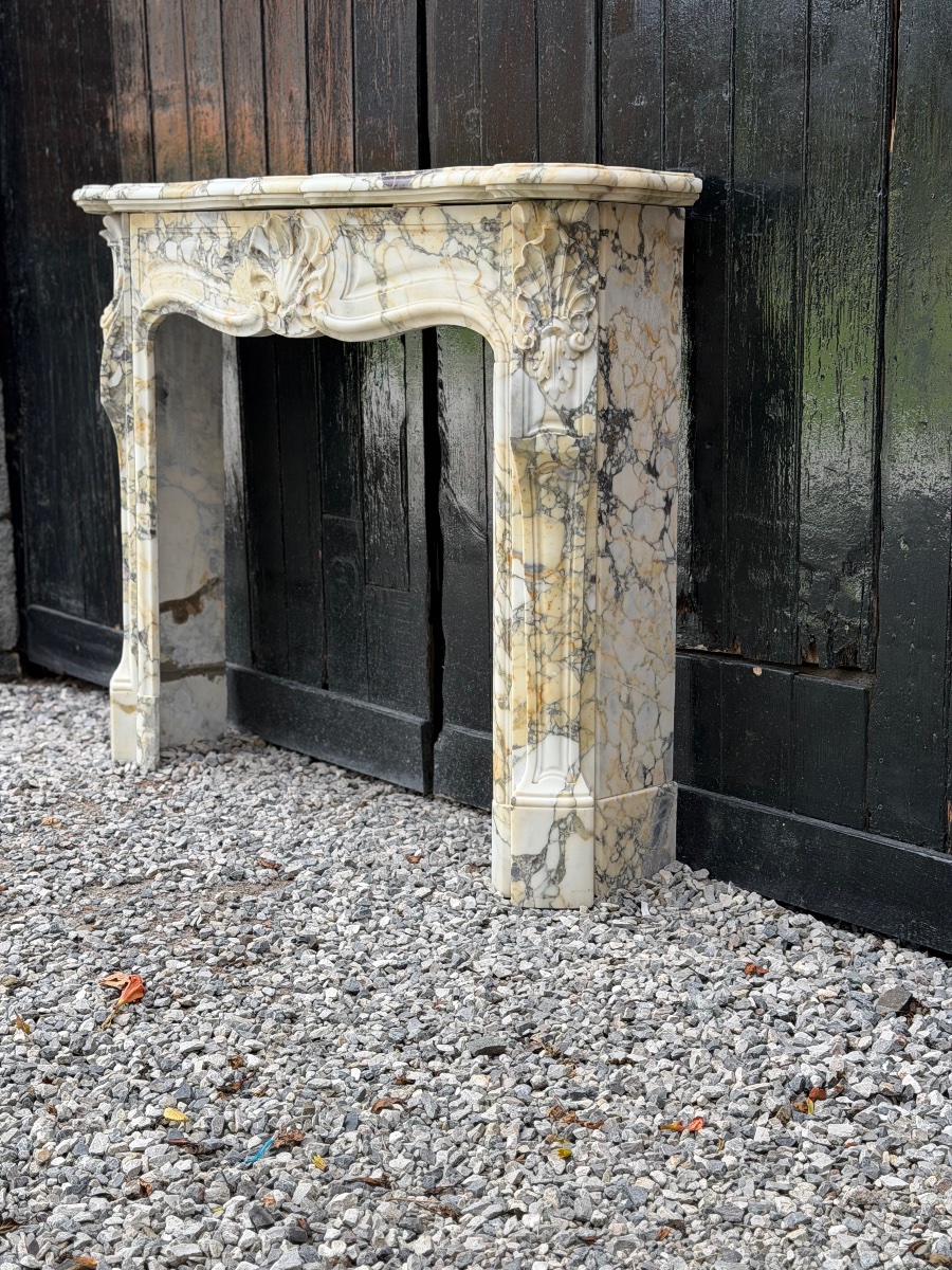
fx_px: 1760
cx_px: 476
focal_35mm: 48
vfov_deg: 39.7
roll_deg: +0.3
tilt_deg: -11.4
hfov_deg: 30.3
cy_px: 635
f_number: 1.78
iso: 64
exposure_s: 1/549
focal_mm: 6.76
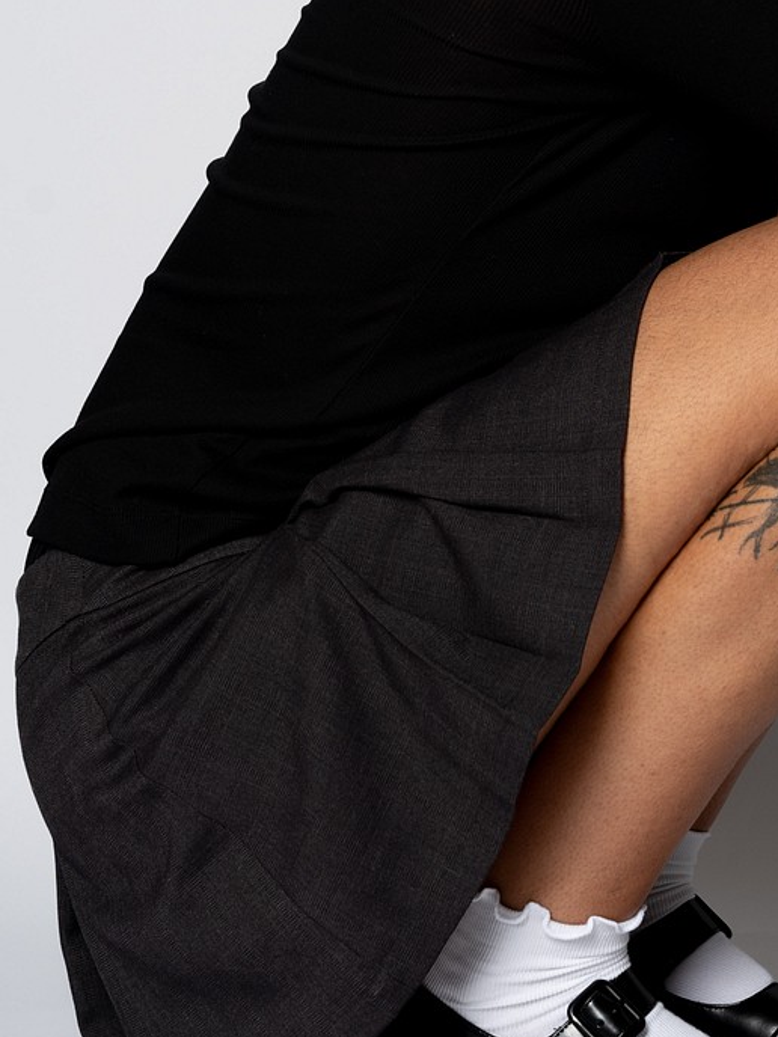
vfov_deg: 19.6
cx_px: 645
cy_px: 200
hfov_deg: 14.8
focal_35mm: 99
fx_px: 2967
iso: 100
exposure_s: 1/125
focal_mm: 47.2
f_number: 7.1
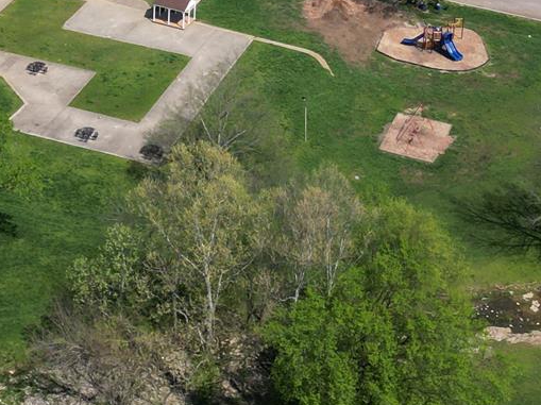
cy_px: -175
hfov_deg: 19.0
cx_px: 30
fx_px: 1577
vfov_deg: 13.9
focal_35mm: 101
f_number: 1.7
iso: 110
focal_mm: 6.72
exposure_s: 1/3000
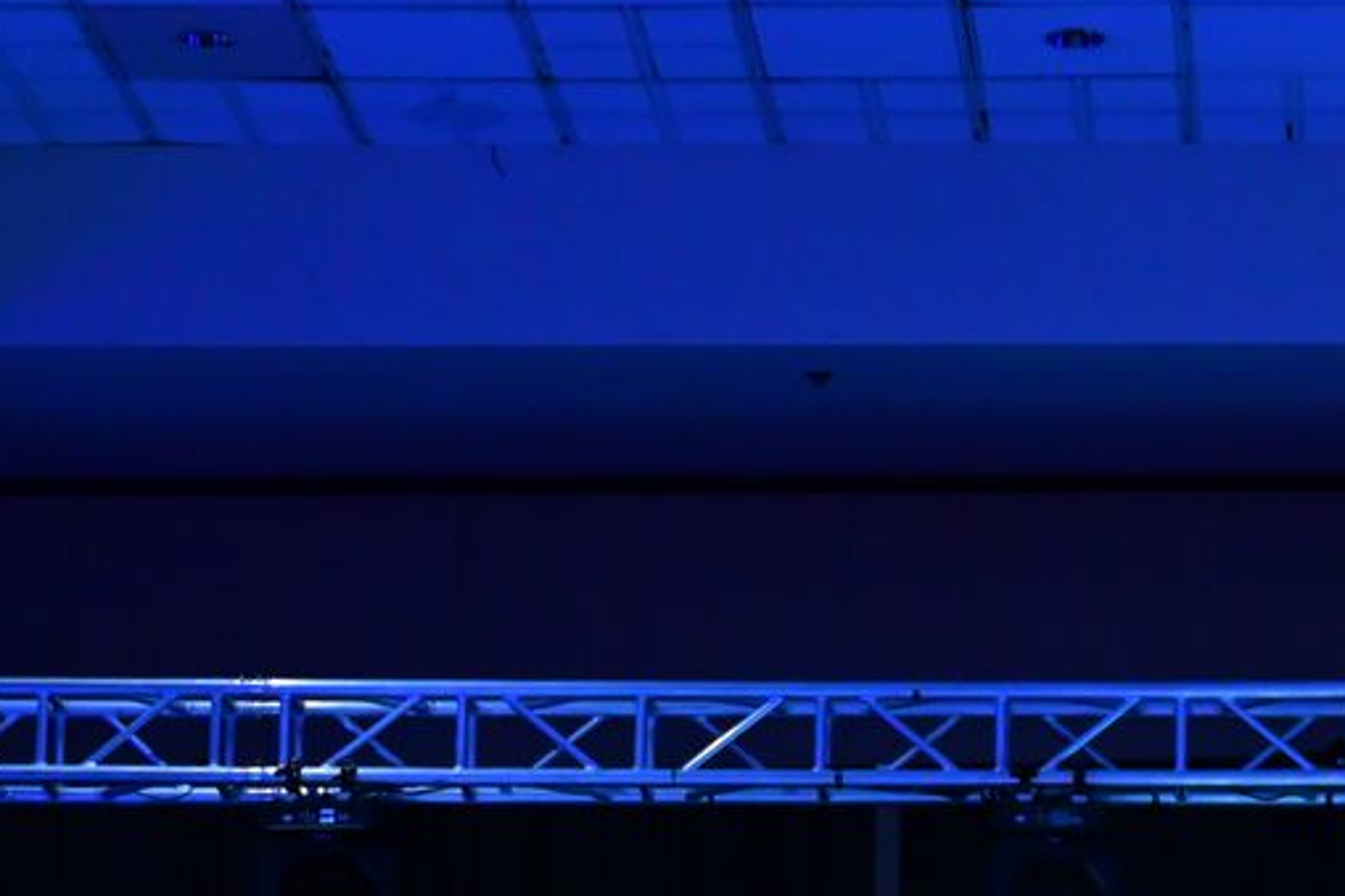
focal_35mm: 168
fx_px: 6274
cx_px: 1374
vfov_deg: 8.1
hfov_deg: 12.1
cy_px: 1187
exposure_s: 1/800
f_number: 3.2
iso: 4000
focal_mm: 57
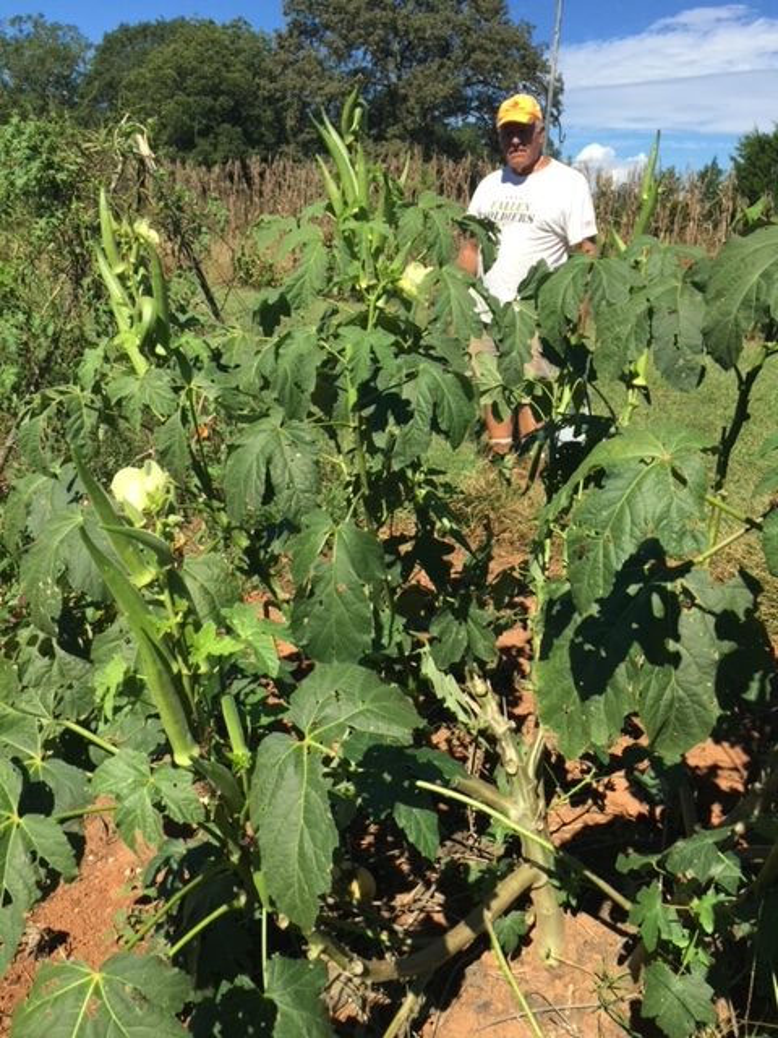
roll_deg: -4.0
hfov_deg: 48.2
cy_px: 519
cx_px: 389
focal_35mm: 29
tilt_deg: -18.5
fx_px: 869
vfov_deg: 61.7
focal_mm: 4.15
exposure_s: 1/1647
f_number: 2.2
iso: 32
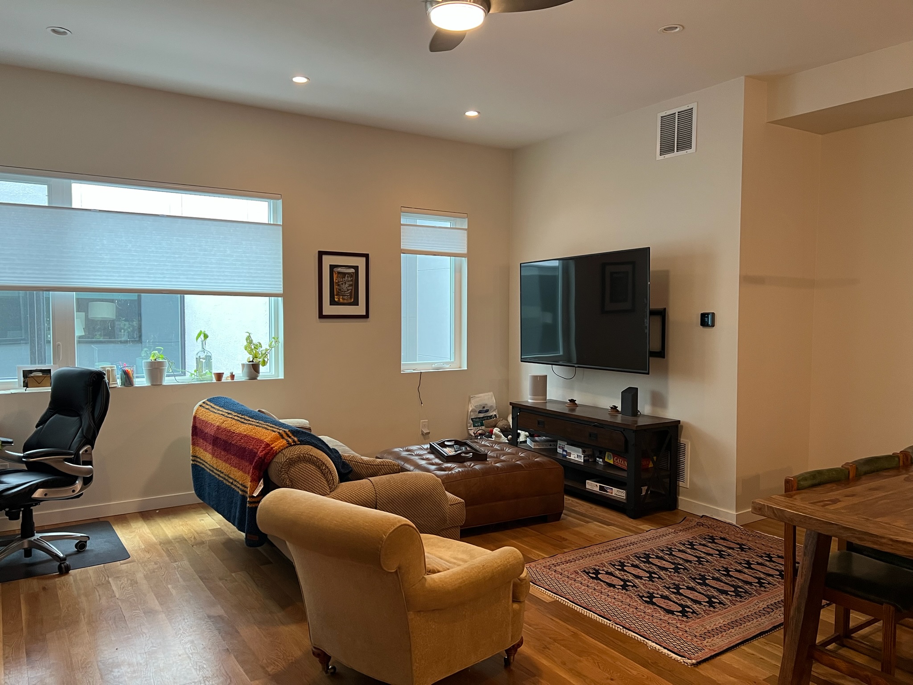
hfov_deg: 67.3
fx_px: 686
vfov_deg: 53.1
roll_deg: +0.0
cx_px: 456
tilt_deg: -4.2
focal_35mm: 26
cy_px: 342
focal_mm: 5.7
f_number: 1.5
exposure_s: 1/60
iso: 160
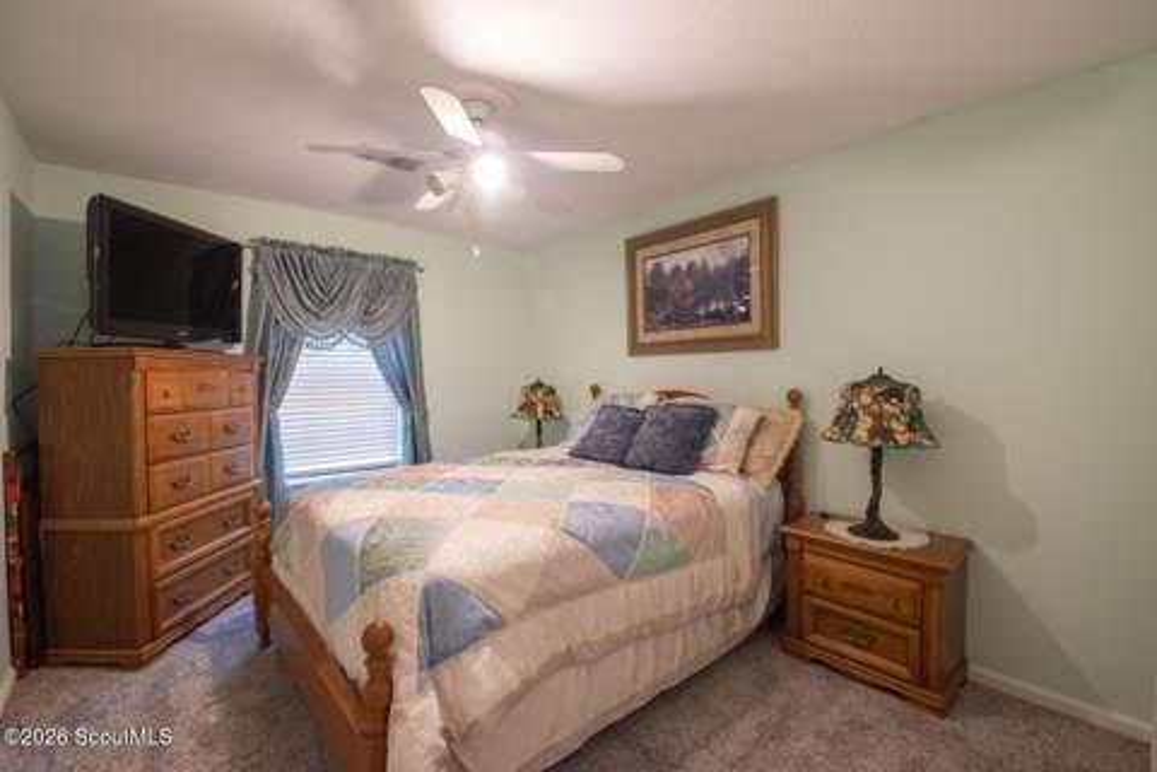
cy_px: 386
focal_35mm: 15
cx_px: 578
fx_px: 482
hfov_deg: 100.4
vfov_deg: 77.3
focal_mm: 10
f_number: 9
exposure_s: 1/8
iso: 1250
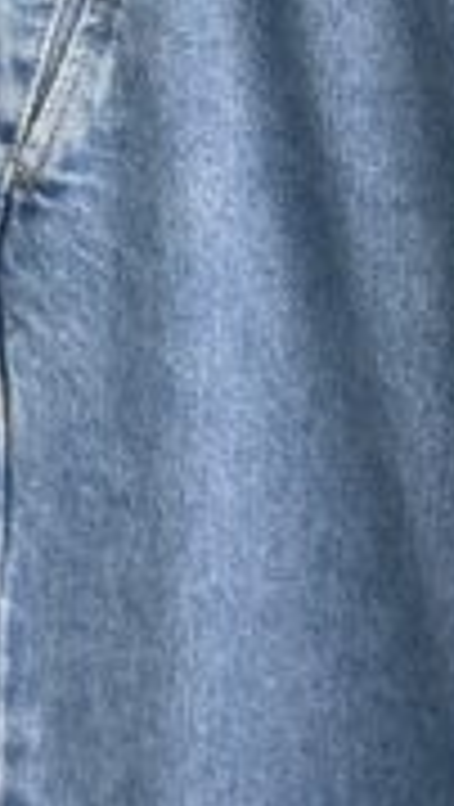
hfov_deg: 10.3
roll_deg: +0.3
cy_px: 23
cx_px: 405
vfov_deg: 17.9
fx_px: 2498
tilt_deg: -10.0
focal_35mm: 117
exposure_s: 1/50
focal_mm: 6.86
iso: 125
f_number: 1.78
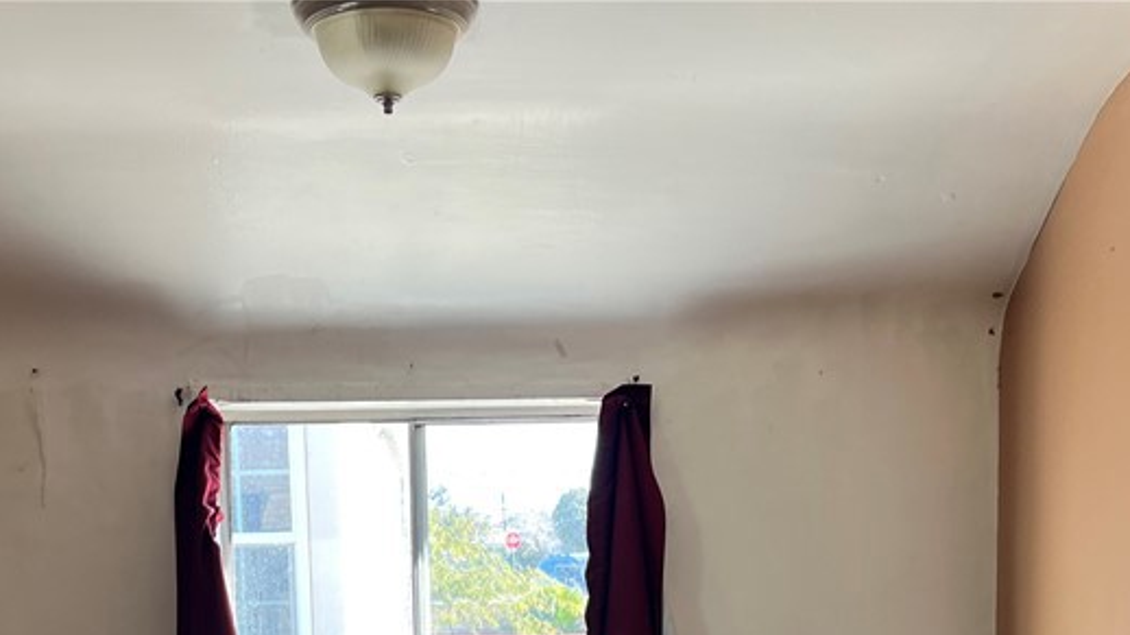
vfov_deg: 19.7
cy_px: 836
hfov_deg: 37.2
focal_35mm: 56
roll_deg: -0.1
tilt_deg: -6.4
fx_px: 1677
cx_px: 486
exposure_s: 1/142
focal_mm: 5.7
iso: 32
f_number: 1.5
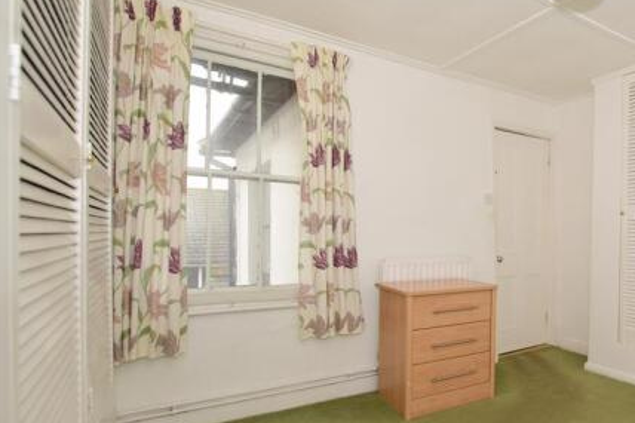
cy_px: 237
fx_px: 406
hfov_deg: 70.7
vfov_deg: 54.9
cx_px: 481
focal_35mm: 23
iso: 400
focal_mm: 10
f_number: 5.6
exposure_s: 1/60
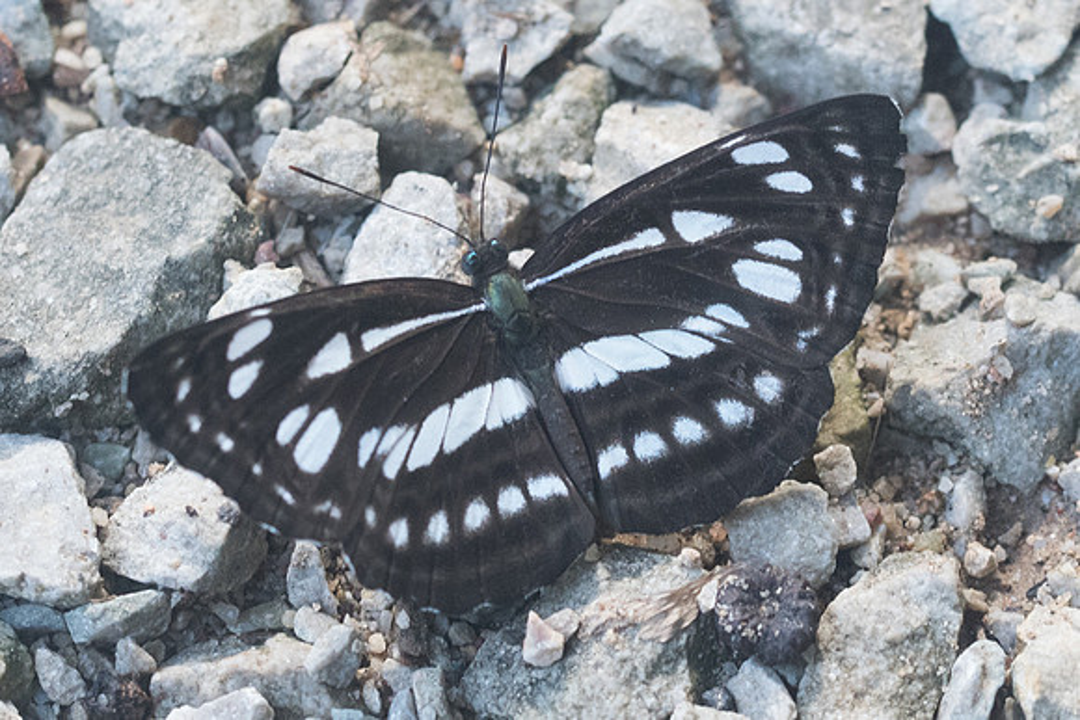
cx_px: 540
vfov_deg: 2.6
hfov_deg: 3.9
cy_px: 310
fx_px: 16066
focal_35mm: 535
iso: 1000
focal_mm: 150
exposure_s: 1/400
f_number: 4.5
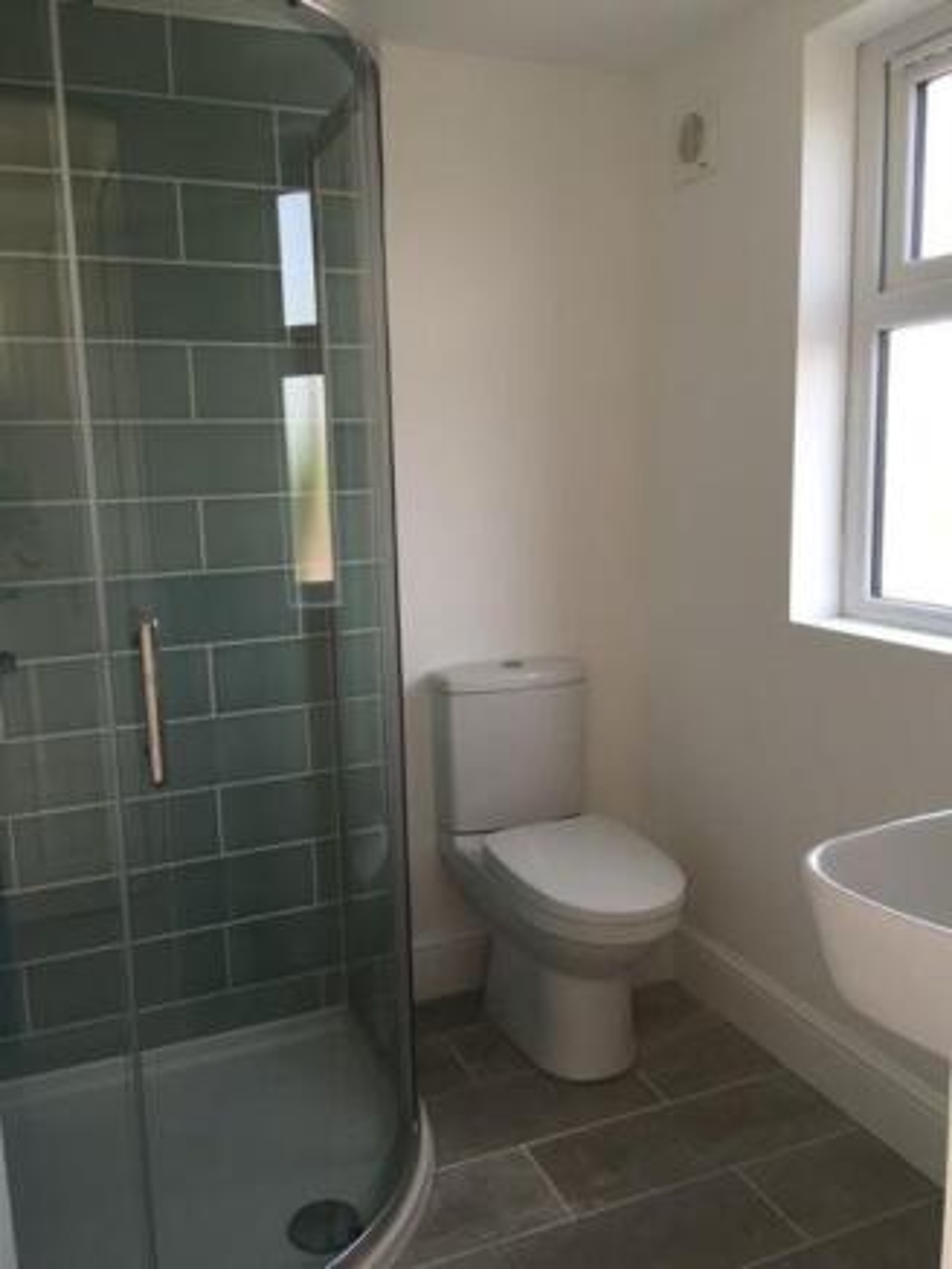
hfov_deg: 48.2
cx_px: 476
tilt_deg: -8.0
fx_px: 1063
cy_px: 634
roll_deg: +1.7
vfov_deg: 61.6
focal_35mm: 29
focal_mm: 4.15
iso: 50
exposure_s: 1/100
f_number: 2.2
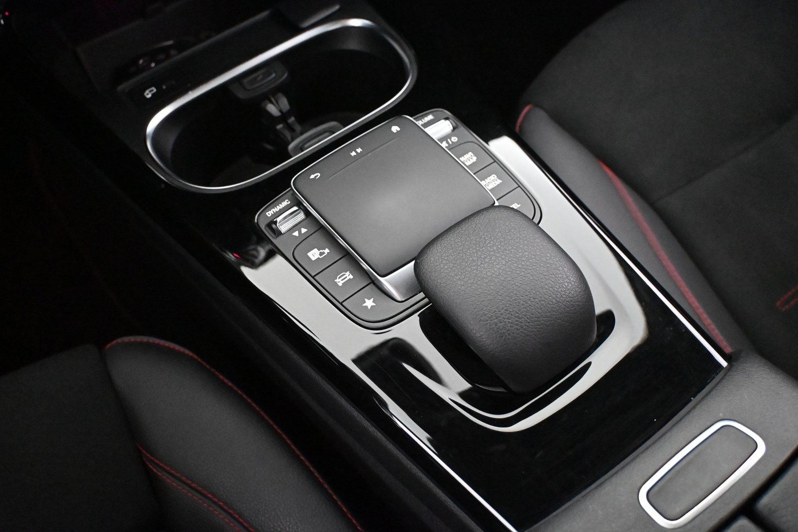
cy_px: 266
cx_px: 399
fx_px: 748
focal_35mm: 34
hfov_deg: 56.1
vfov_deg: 39.1
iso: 12800
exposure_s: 1/50
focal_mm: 22.5
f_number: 4
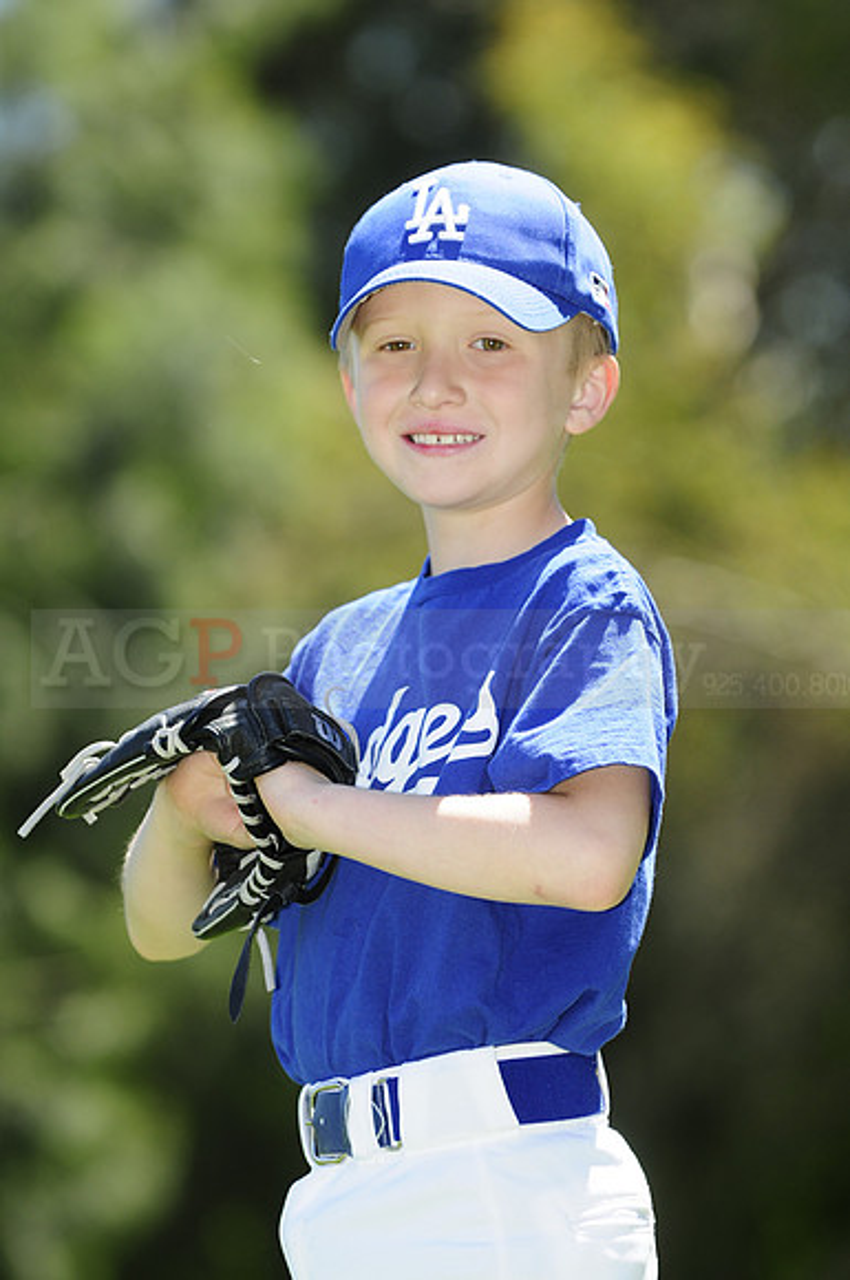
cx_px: 425
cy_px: 640
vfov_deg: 8.6
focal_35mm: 240
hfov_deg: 5.7
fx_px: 8525
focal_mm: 160
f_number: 4
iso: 200
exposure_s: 1/800
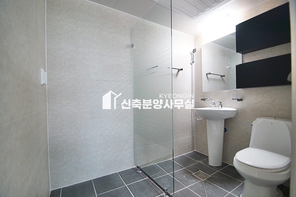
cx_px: 148
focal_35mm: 15
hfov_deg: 100.4
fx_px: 123
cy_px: 98
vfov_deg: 77.2
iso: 800
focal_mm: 10
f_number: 3.5
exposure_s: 1/80
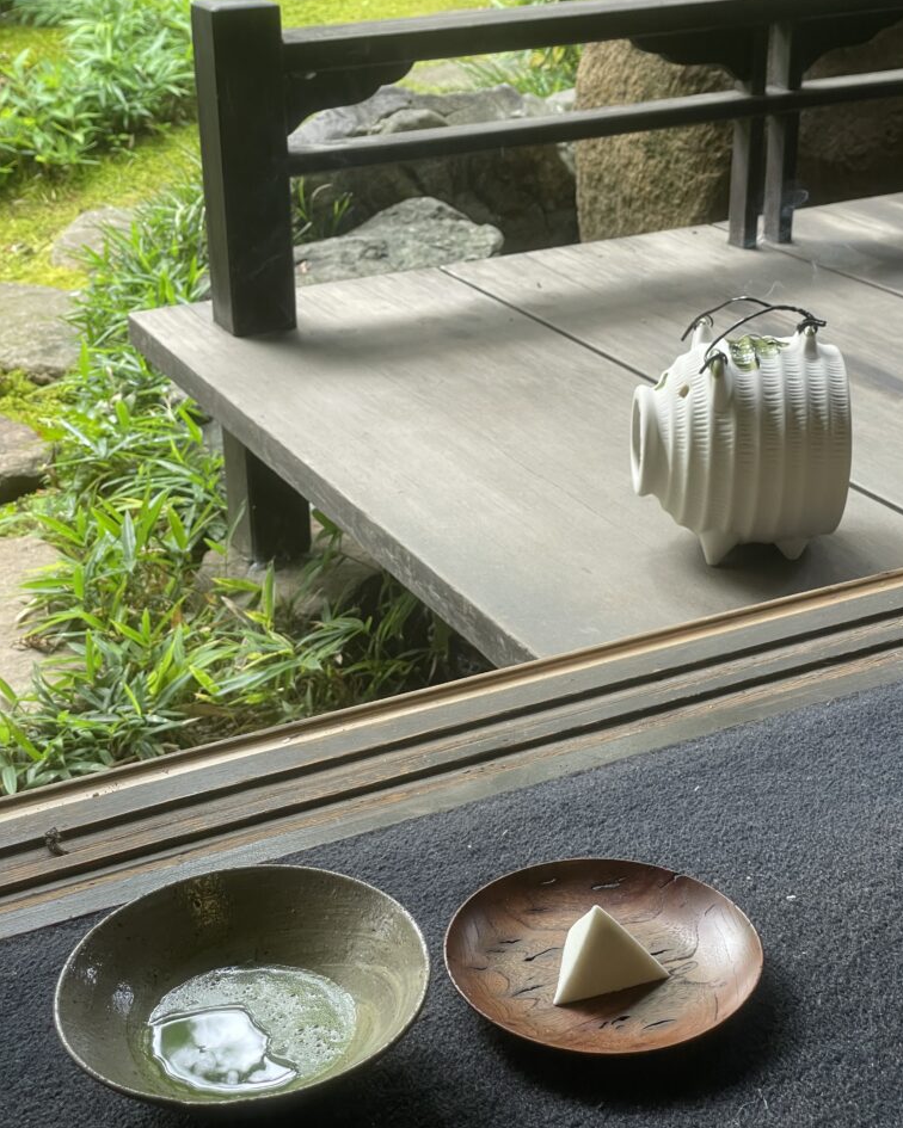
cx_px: 457
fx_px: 1837
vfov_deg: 34.2
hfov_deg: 27.6
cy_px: 565
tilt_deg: -23.5
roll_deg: +2.4
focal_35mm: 55
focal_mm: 6
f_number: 2
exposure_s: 1/99
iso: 160
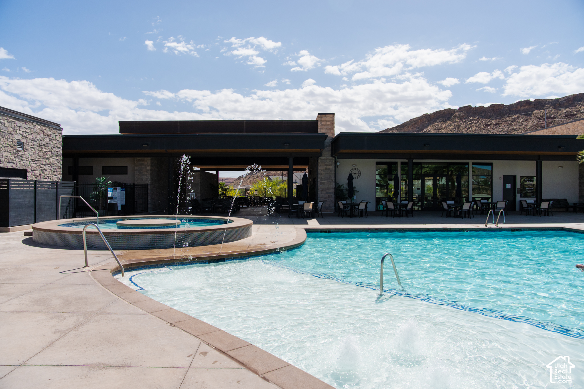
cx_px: 292
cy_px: 194
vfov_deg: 53.1
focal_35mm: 24
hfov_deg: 73.7
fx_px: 389
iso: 400
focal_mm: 24
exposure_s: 1/4000
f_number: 5.6
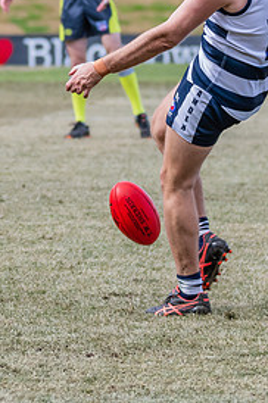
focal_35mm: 536
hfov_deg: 2.6
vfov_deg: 3.8
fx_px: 6000
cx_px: 160
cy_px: 40
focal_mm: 170
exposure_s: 1/1600
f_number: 5.6
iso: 800
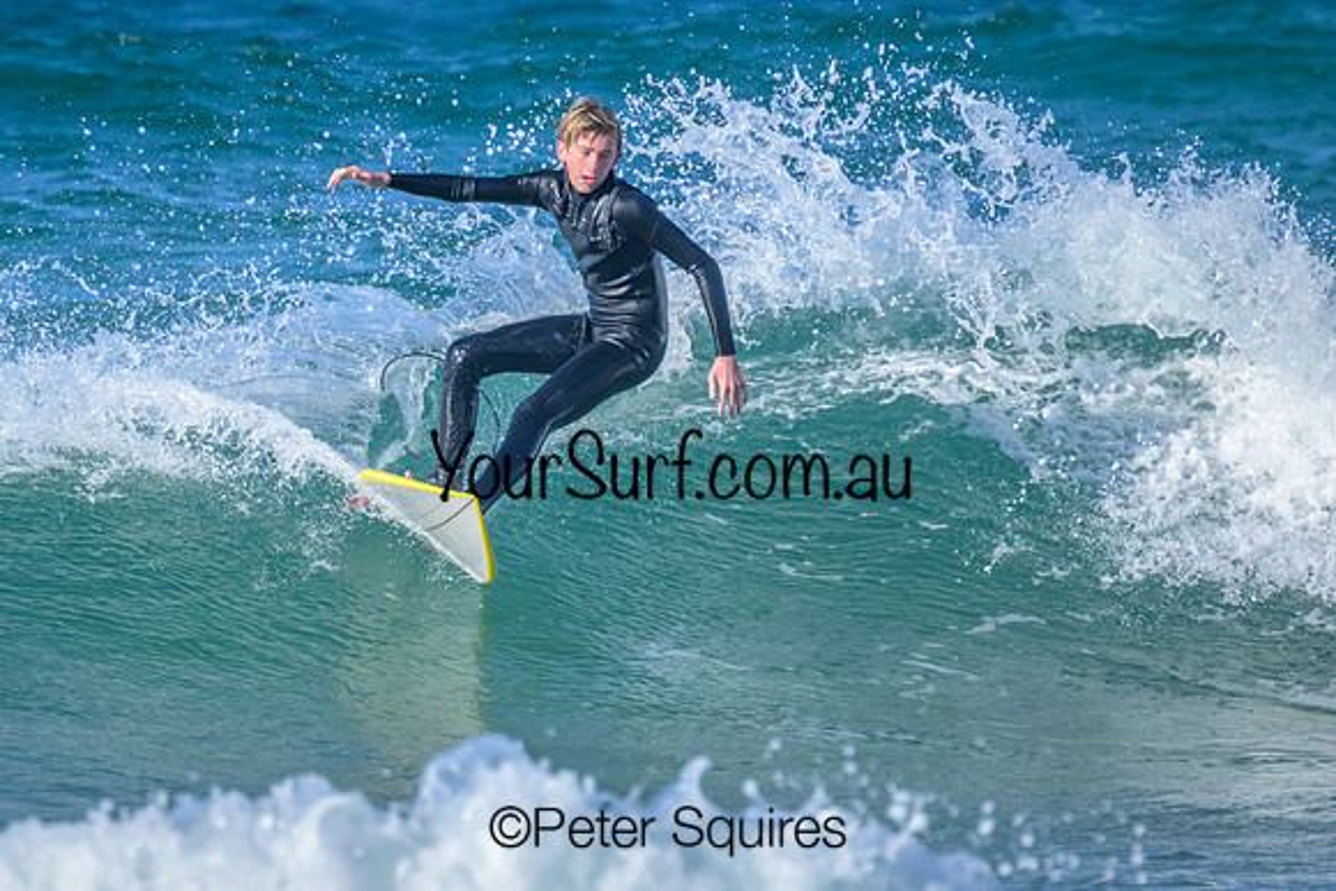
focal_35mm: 1018
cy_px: 445
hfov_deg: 2.0
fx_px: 37803
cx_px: 490
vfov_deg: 1.4
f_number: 11
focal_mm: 800
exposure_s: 1/2000
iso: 1400
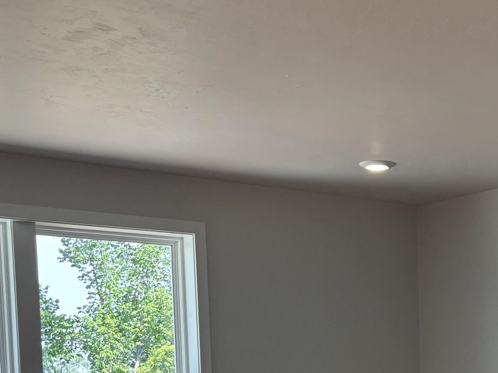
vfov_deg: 19.0
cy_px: 478
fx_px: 1036
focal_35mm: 72
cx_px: 434
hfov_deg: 26.3
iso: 40
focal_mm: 5.96
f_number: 1.6
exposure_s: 1/120
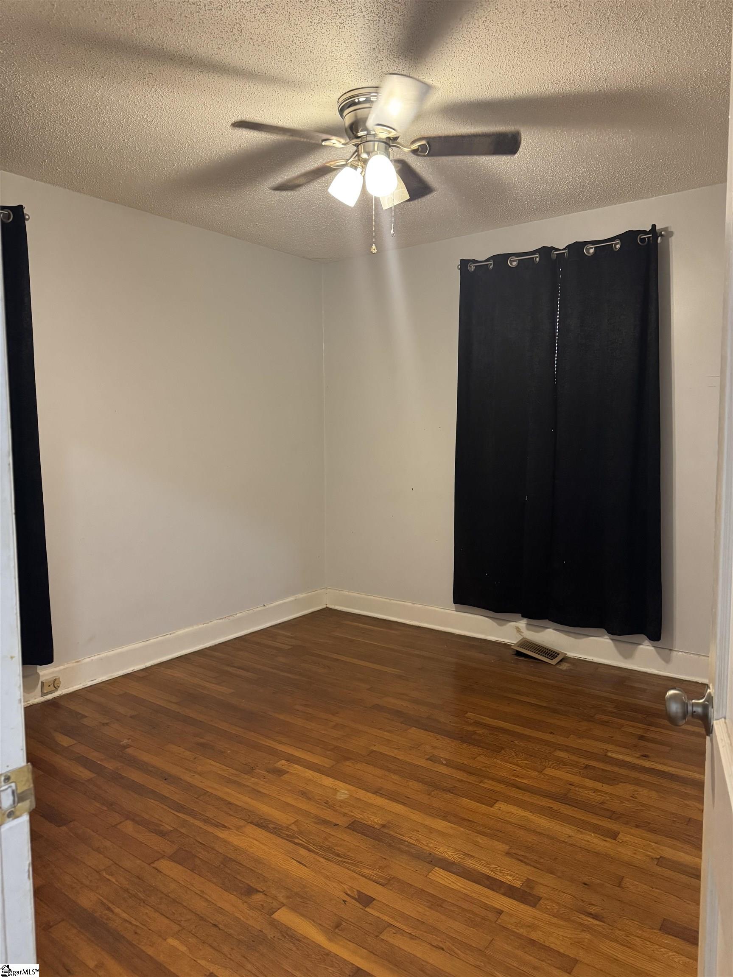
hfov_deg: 56.8
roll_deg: +0.7
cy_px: 488
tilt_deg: -4.4
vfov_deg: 71.6
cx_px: 366
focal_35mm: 24
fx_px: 678
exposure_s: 1/60
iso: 640
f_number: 1.78
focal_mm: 6.76
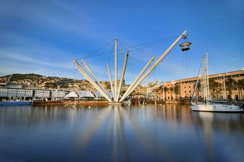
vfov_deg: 67.4
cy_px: 81
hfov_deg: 90.0
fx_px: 122
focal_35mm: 18
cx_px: 122
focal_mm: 12
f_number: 22
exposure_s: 20
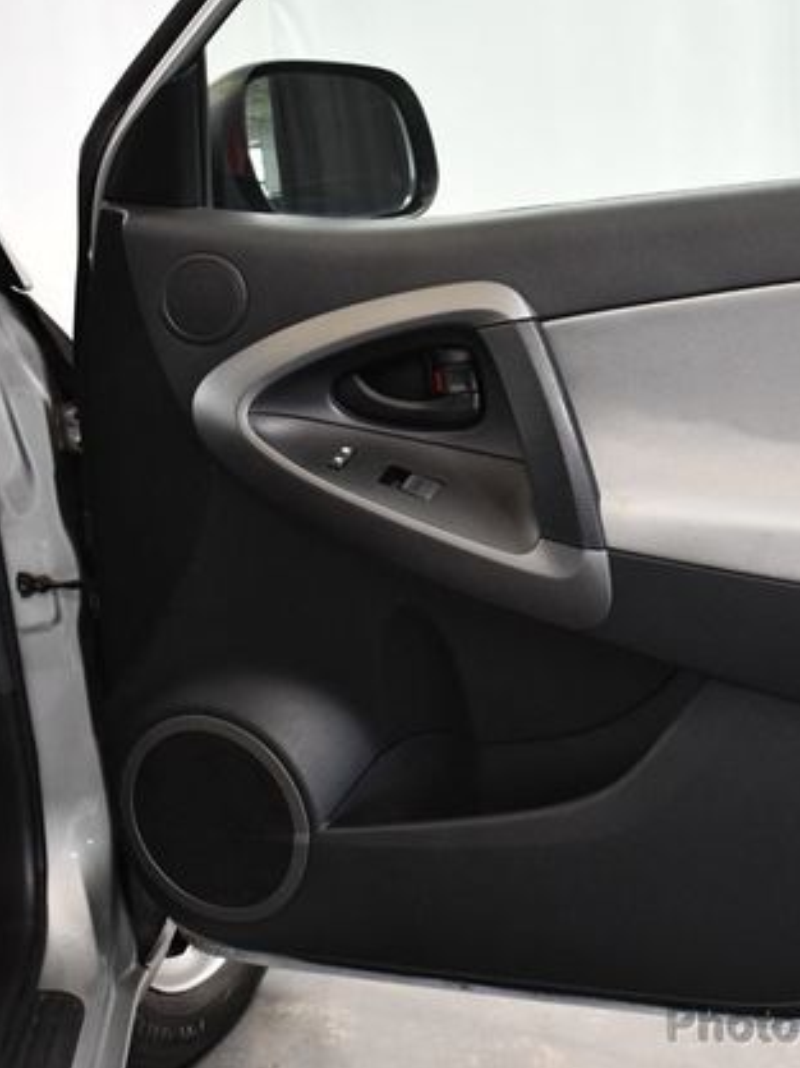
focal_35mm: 53
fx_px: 1635
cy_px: 529
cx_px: 636
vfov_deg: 36.2
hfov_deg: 27.0
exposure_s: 1/125
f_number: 3.8
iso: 3200
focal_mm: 24
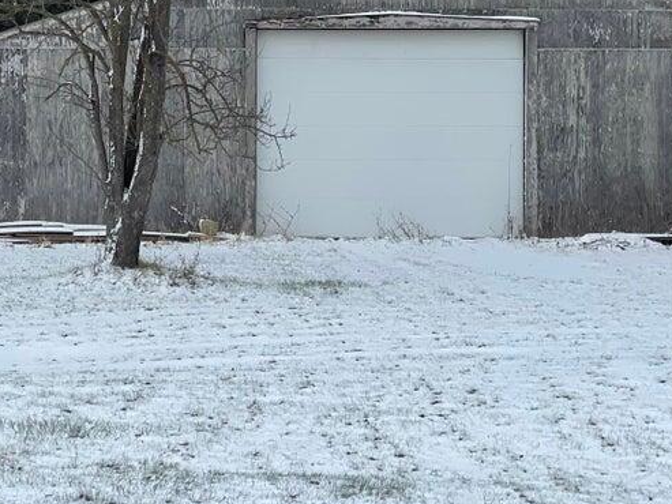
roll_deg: -0.1
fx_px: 2796
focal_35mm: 144
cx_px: 202
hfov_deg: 13.7
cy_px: 35
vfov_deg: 10.2
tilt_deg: +0.2
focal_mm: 6
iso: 25
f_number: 2
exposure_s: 1/1170
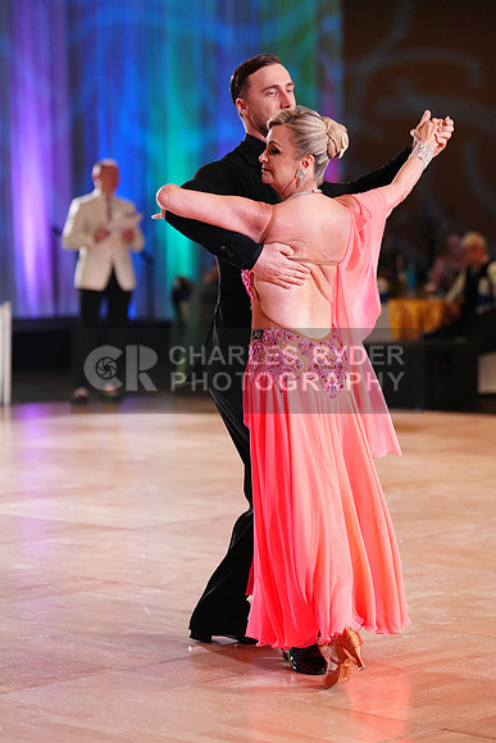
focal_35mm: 109
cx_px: 248
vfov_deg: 18.8
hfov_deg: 12.6
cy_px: 372
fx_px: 2251
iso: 2500
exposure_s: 1/640
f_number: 2.8
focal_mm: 109
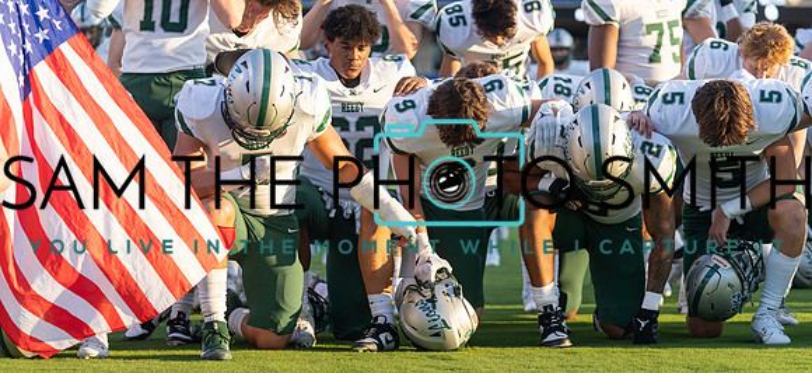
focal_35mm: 119
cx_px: 407
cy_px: 195
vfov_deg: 8.6
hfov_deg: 18.7
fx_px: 2463
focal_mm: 109
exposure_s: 1/1250
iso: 500
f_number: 3.2
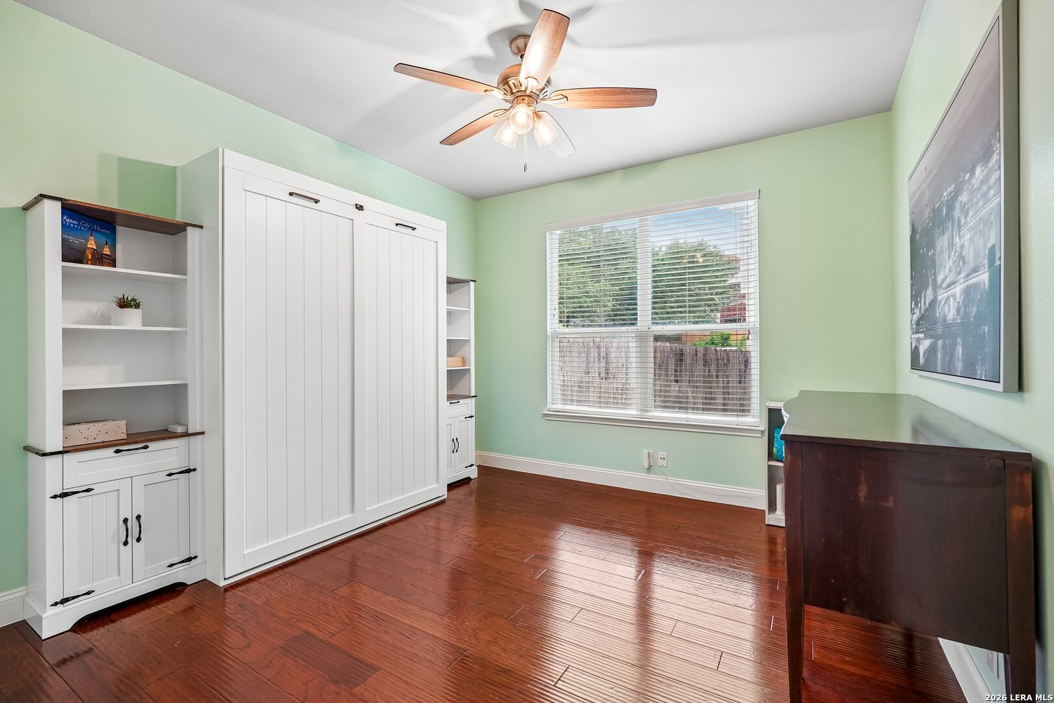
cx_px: 527
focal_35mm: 16
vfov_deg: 73.7
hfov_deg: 96.7
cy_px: 352
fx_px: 468
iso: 400
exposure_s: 1/20
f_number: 8
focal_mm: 16
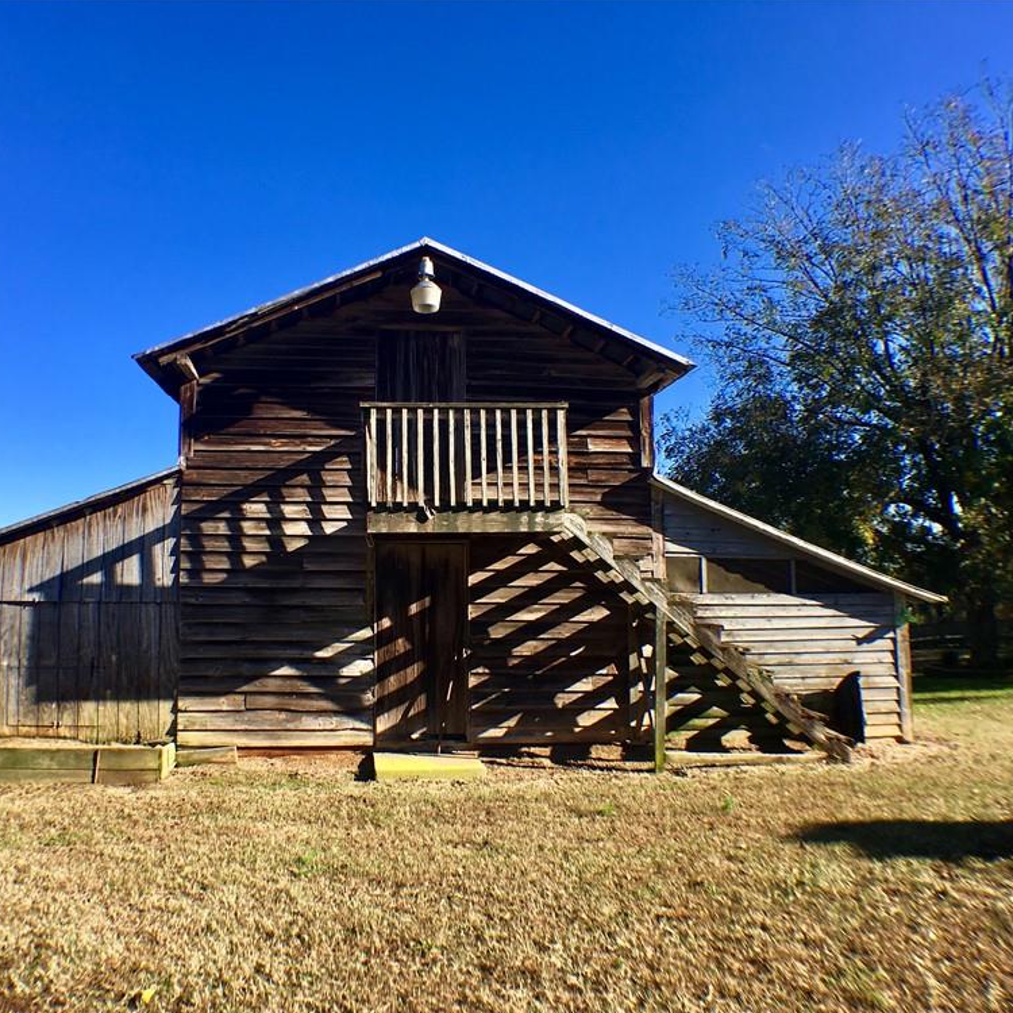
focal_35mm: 35
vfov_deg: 47.2
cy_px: 515
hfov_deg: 47.0
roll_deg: -0.2
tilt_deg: +6.8
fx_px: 1159
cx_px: 419
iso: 25
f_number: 2.2
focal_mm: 4.15
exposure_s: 1/705
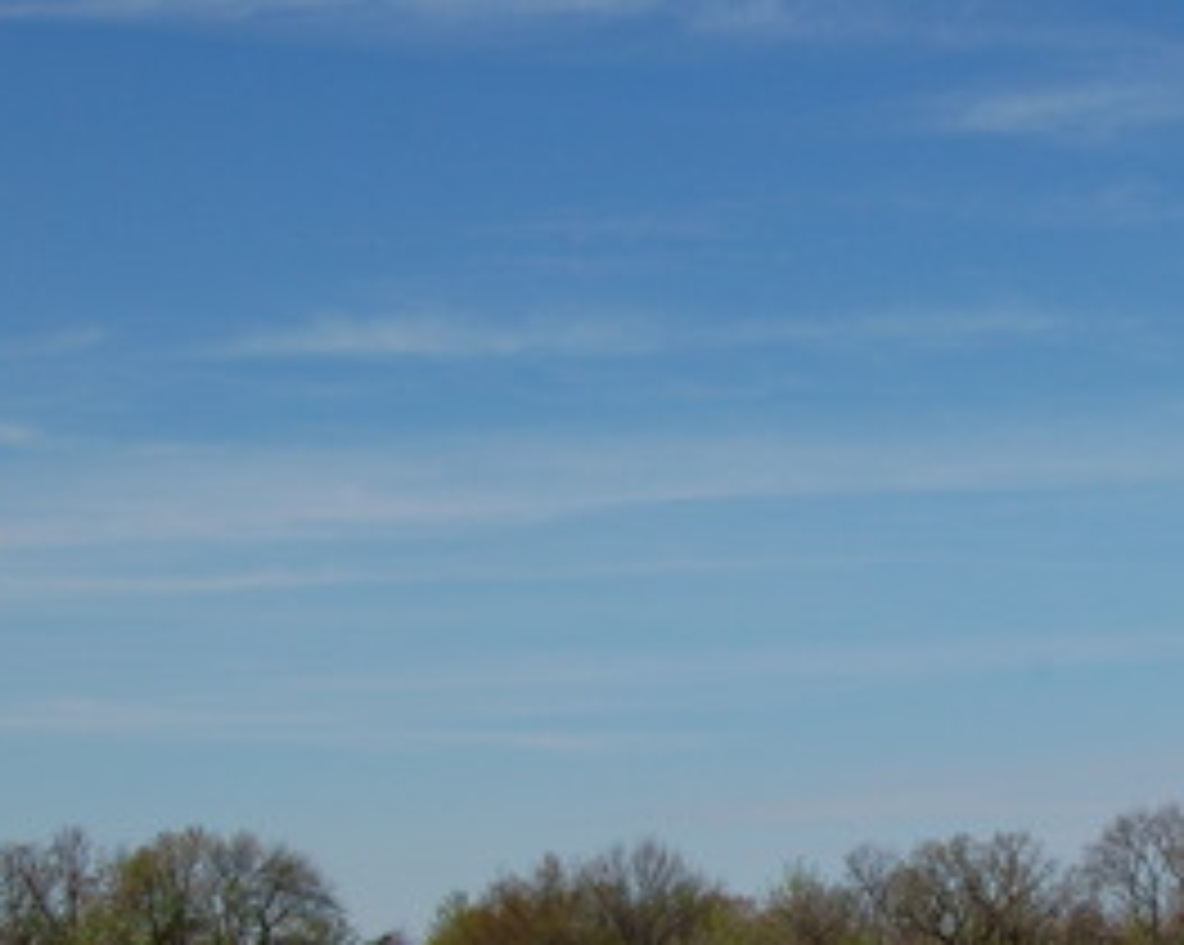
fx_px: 3116
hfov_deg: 20.7
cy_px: 549
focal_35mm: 89
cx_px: 1234
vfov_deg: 17.2
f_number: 11
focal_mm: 26
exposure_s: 1/500
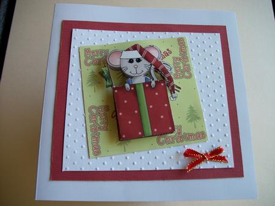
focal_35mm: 32
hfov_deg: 56.8
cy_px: 103
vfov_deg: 44.2
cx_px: 138
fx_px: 254
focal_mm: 5.7
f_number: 2.9
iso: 80
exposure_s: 1/60
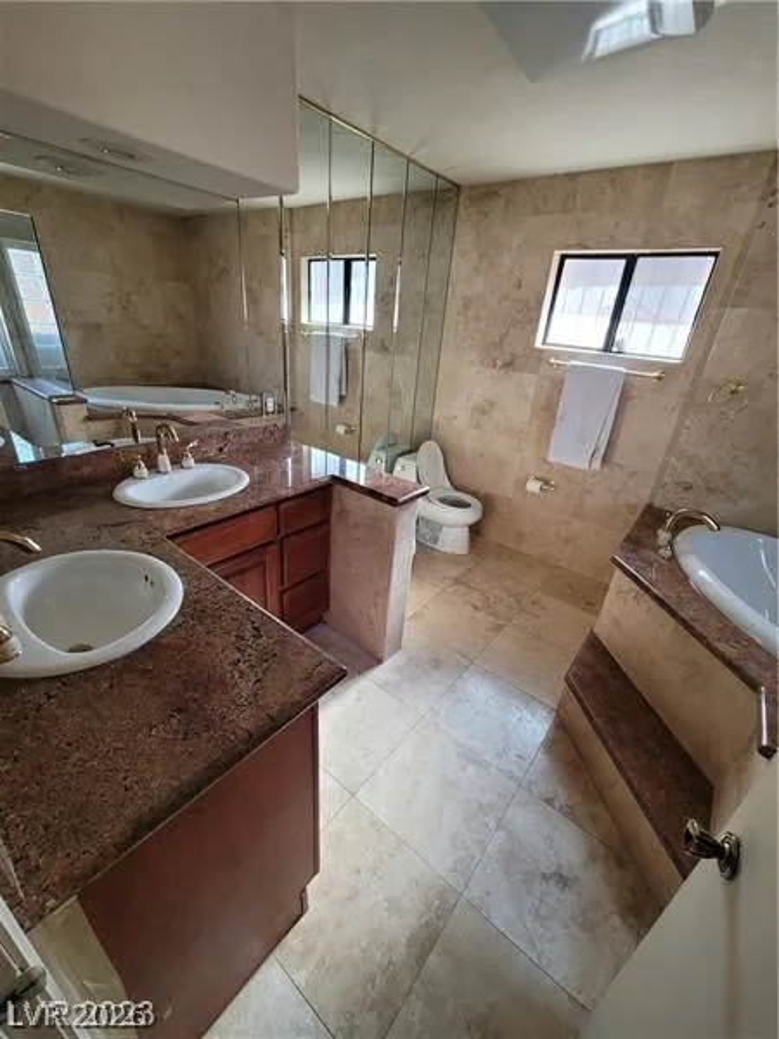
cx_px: 390
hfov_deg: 89.9
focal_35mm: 13
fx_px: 390
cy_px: 520
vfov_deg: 106.2
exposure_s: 1/60
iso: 125
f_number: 2.2
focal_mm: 2.2
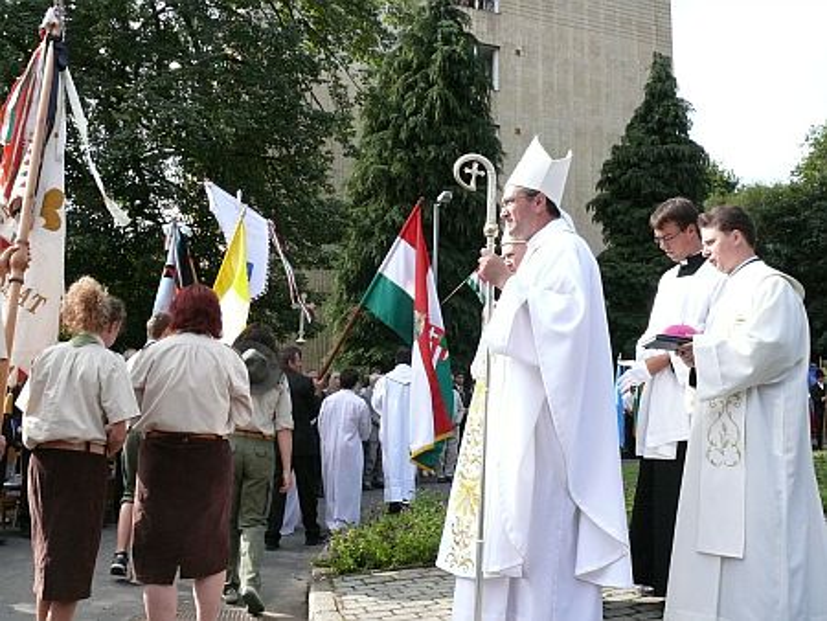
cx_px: 414
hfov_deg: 52.6
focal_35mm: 35
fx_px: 837
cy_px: 310
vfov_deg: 40.7
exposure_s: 1/400
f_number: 8
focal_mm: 7.4
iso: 400
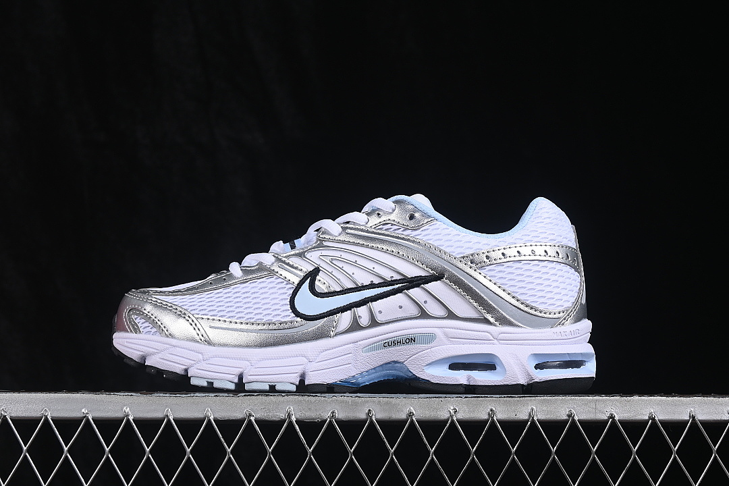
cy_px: 243
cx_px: 364
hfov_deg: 27.0
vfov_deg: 18.2
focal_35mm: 75
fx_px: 1519
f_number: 8
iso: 160
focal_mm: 50
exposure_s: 1/80
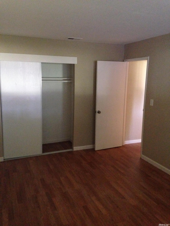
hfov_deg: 42.9
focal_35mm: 33
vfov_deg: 55.4
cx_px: 85
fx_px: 216
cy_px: 113
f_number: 2.4
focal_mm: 4.12
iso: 500
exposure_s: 1/15
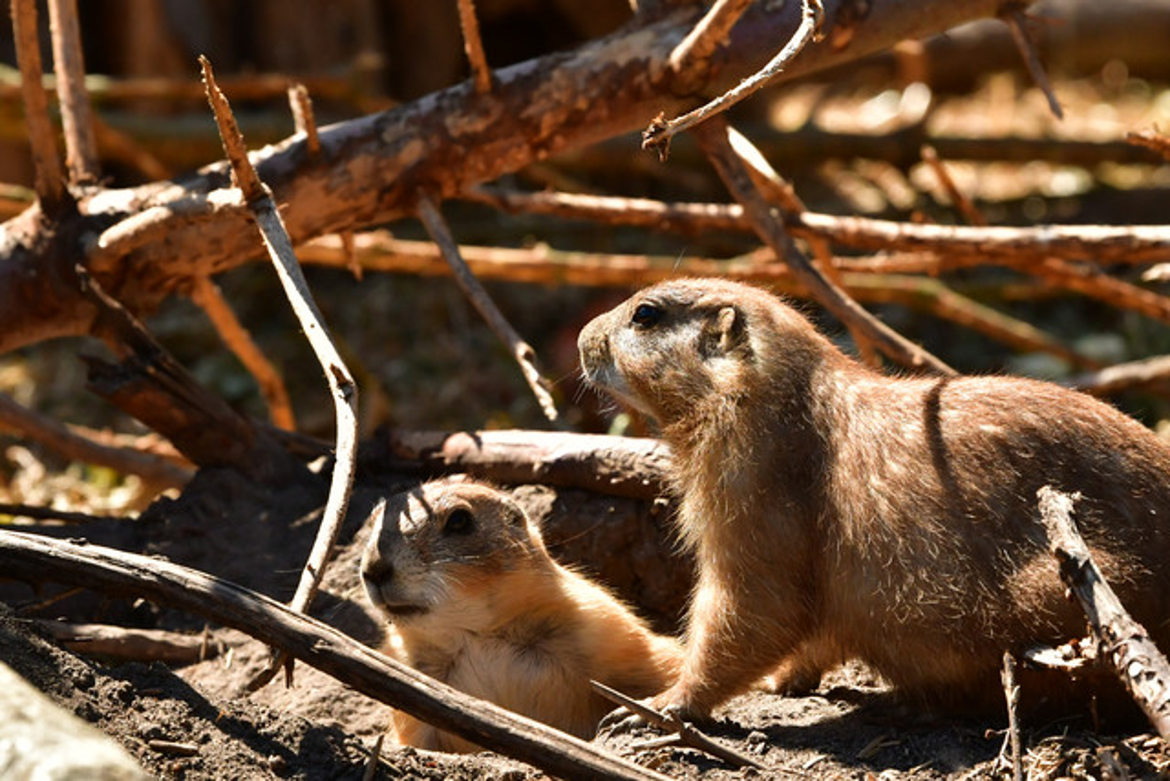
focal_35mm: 370
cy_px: 390
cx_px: 585
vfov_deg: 3.7
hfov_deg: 5.6
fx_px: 12027
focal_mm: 185
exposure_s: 1/2500
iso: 1000
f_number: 7.1
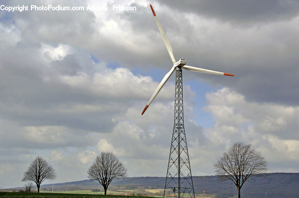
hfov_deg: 35.1
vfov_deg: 23.7
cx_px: 150
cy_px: 99
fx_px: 473
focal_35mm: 57
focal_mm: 38
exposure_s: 1/1250
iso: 200
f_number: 7.1
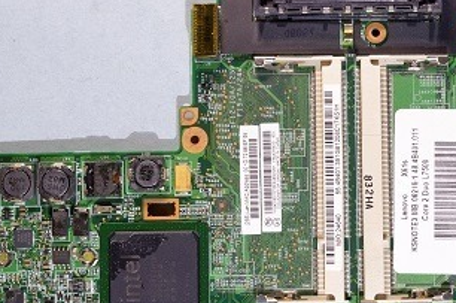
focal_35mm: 103
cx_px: 289
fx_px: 1303
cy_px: 188
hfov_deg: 19.8
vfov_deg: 13.2
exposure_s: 1/6
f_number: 8
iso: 100
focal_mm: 28
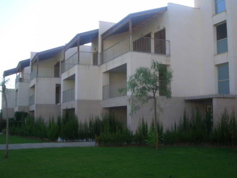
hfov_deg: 43.9
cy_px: 89
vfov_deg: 33.6
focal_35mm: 43
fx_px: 294
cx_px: 118
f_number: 4.3
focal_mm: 5.7
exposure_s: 1/200
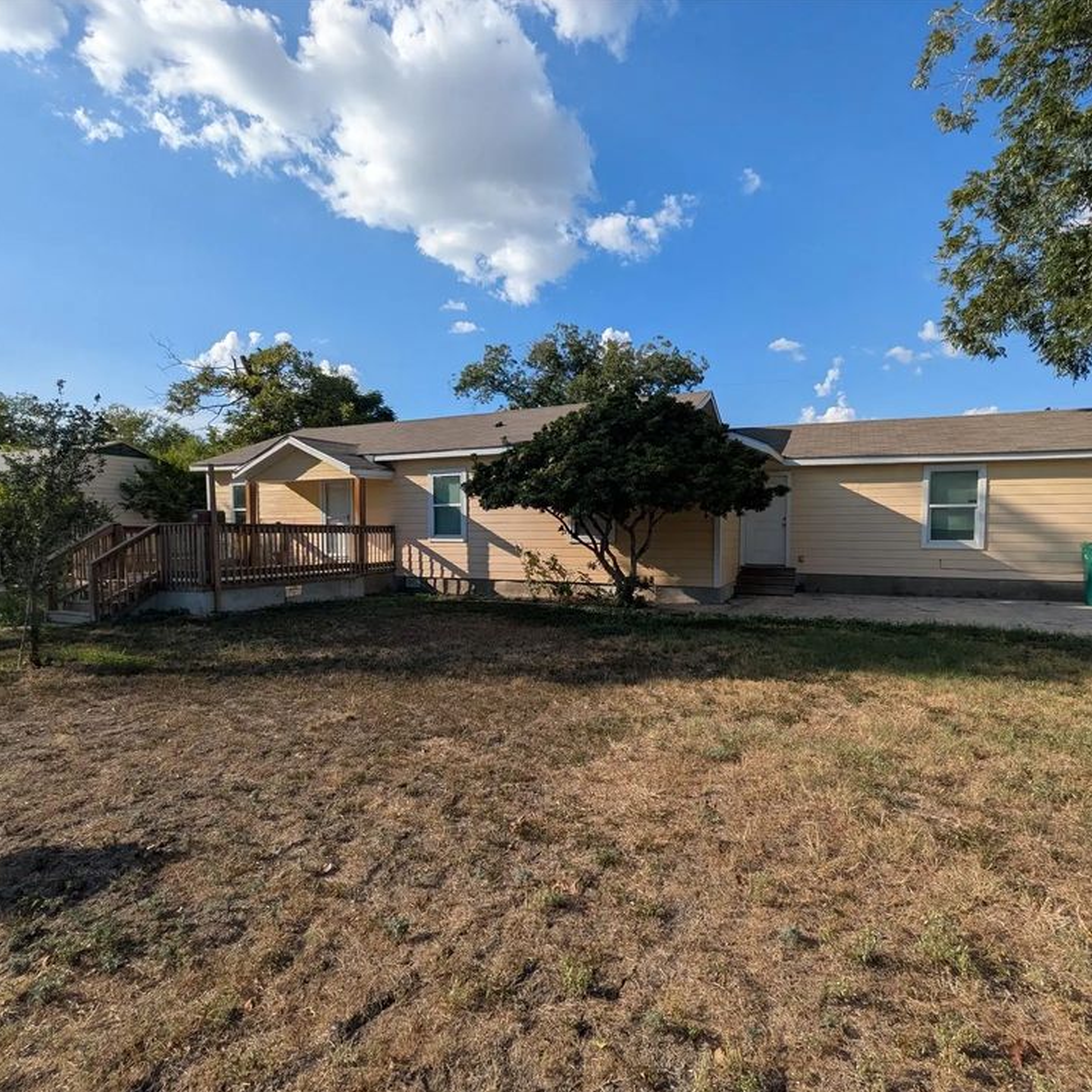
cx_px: 578
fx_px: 607
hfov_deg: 83.9
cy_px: 560
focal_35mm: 17
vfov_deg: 84.0
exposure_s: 1/1783
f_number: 2.2
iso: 48
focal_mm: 1.83
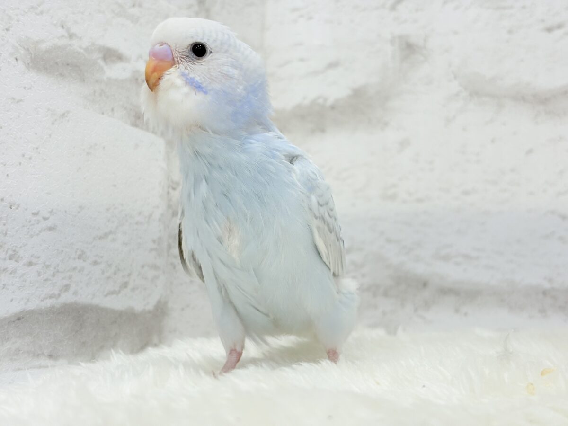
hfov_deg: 36.8
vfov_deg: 28.0
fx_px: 853
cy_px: 213
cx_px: 284
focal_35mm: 52
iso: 50
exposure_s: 1/100
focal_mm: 5.96
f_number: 1.6
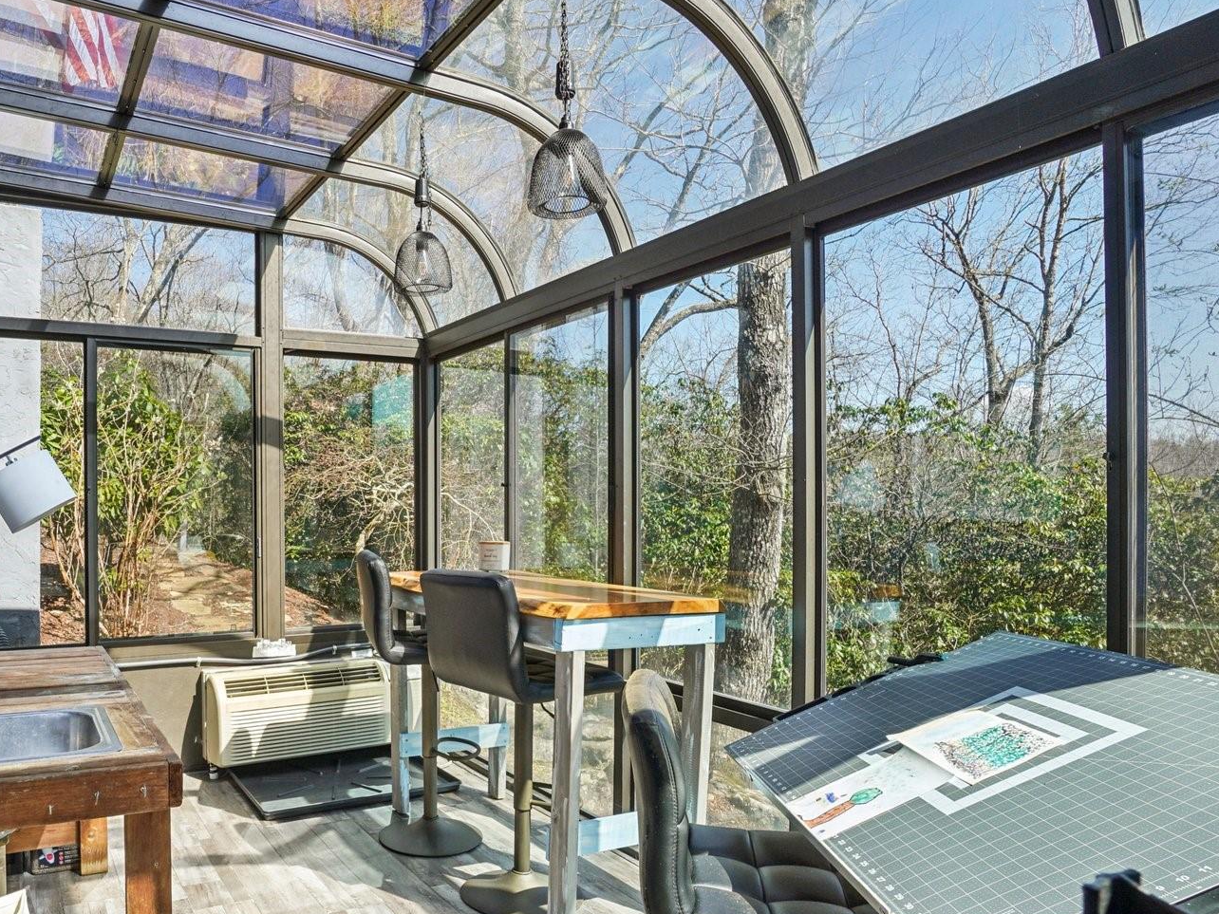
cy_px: 537
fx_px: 810
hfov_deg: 72.2
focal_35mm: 23
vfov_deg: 58.5
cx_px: 431
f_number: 8
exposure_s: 1/80
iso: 100
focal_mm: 10
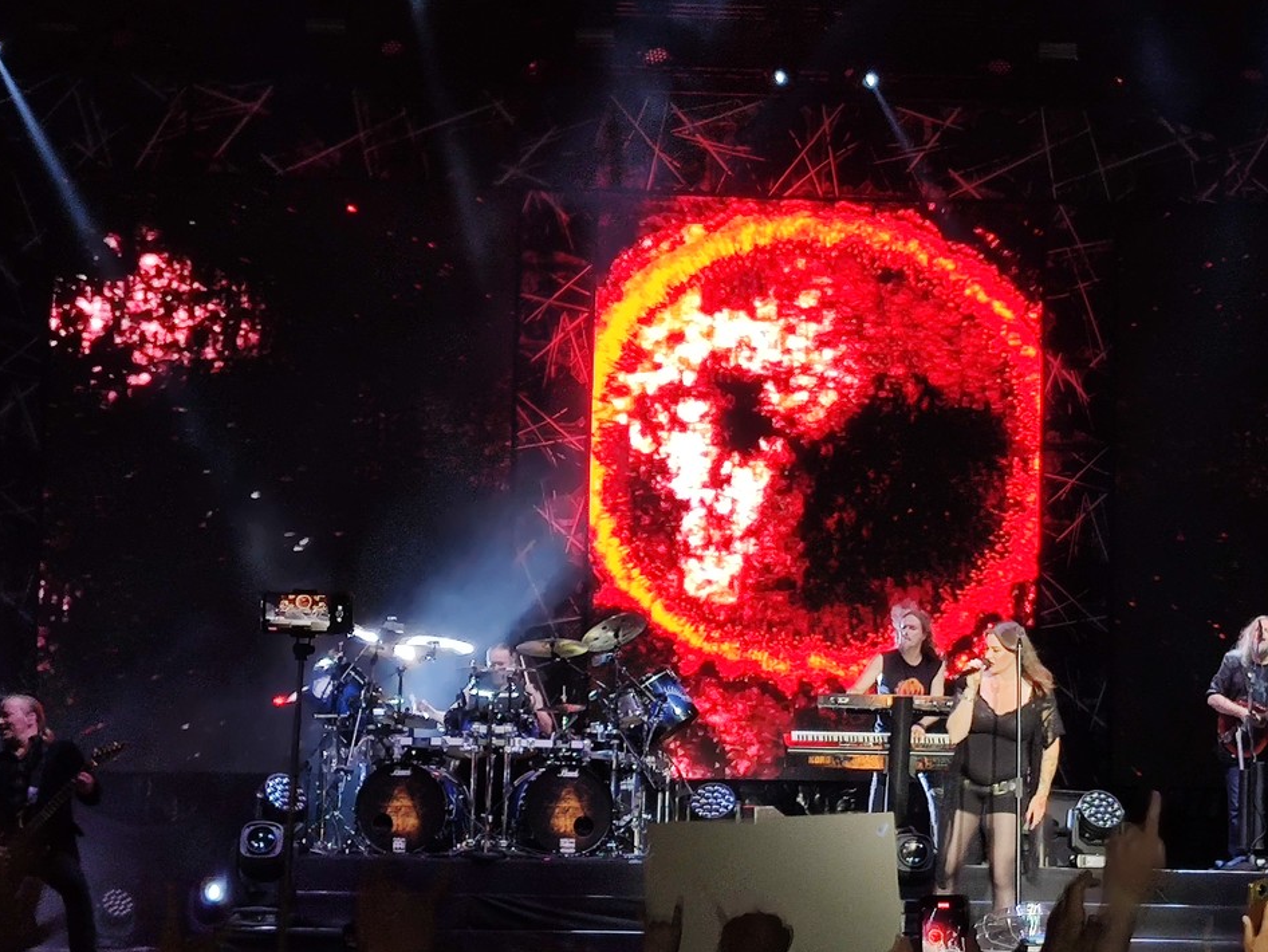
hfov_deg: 28.0
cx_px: 820
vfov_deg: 21.3
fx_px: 2528
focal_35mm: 69
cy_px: 547
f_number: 1.75
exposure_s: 1/60
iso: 479
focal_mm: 4.75
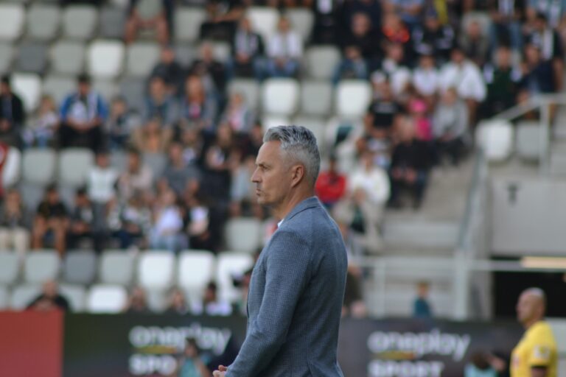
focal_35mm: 450
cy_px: 188
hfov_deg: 4.6
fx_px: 7074
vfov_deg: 3.1
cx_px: 283
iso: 450
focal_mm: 300
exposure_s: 1/500
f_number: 5.6
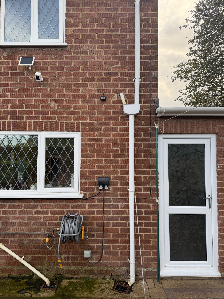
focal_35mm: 24
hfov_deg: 56.8
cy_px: 150
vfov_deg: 71.6
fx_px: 207
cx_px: 112
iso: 100
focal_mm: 6.76
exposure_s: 1/750
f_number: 1.78
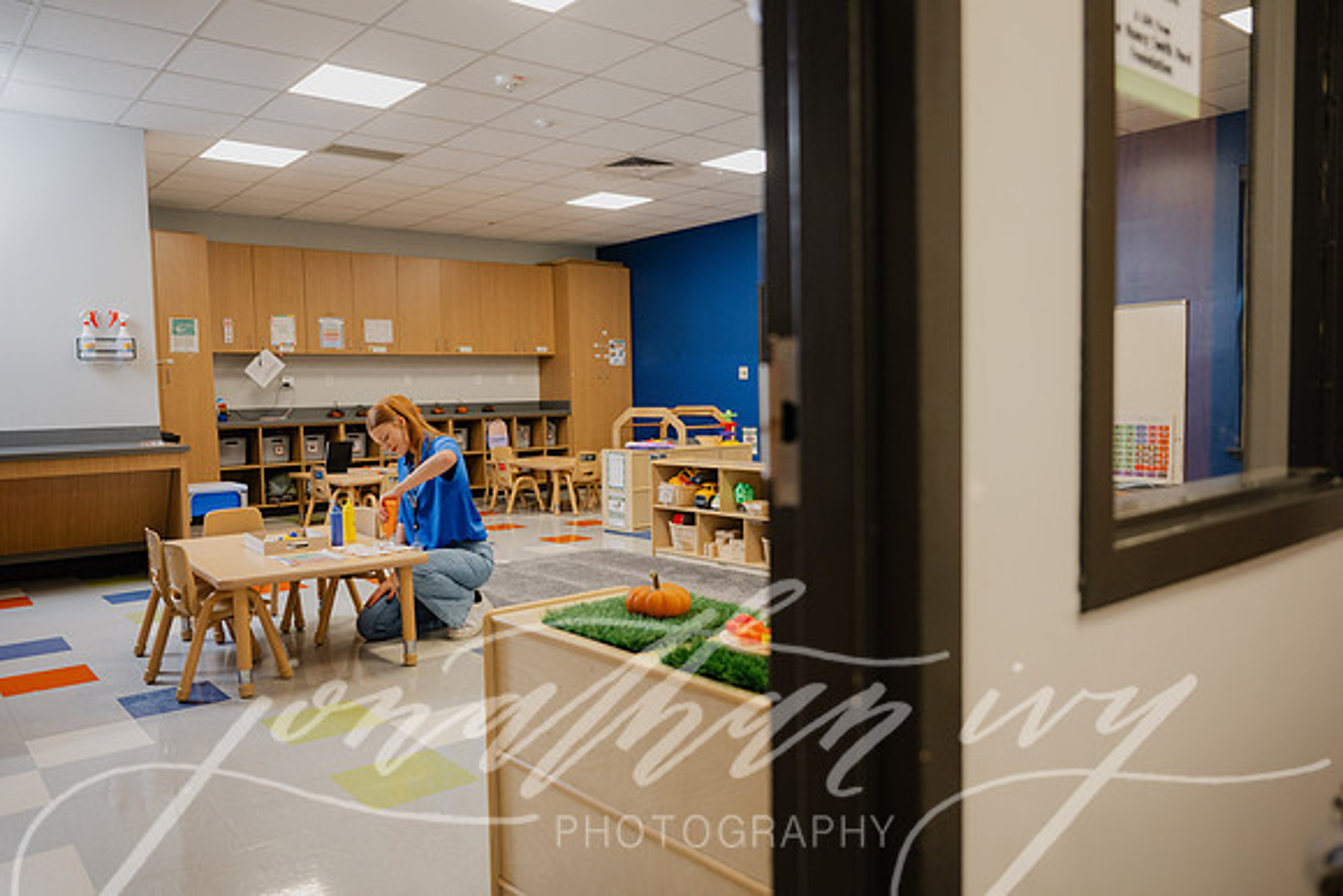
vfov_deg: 48.8
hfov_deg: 68.4
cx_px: 672
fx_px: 989
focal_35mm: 26
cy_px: 448
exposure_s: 1/200
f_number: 2.8
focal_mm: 26.5
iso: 1000
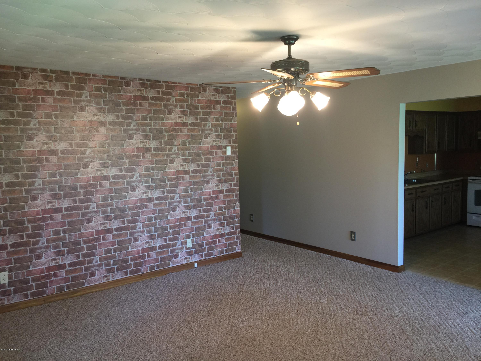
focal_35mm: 29
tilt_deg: -5.5
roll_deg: +0.4
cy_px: 180
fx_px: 403
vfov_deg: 48.2
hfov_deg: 61.7
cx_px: 240
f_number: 2.2
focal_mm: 4.15
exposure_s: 1/15
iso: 32
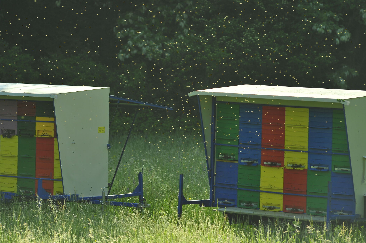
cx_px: 172
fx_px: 2134
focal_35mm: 210
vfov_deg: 6.5
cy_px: 103
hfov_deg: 9.8
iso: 200
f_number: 4
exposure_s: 1/1000
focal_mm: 180
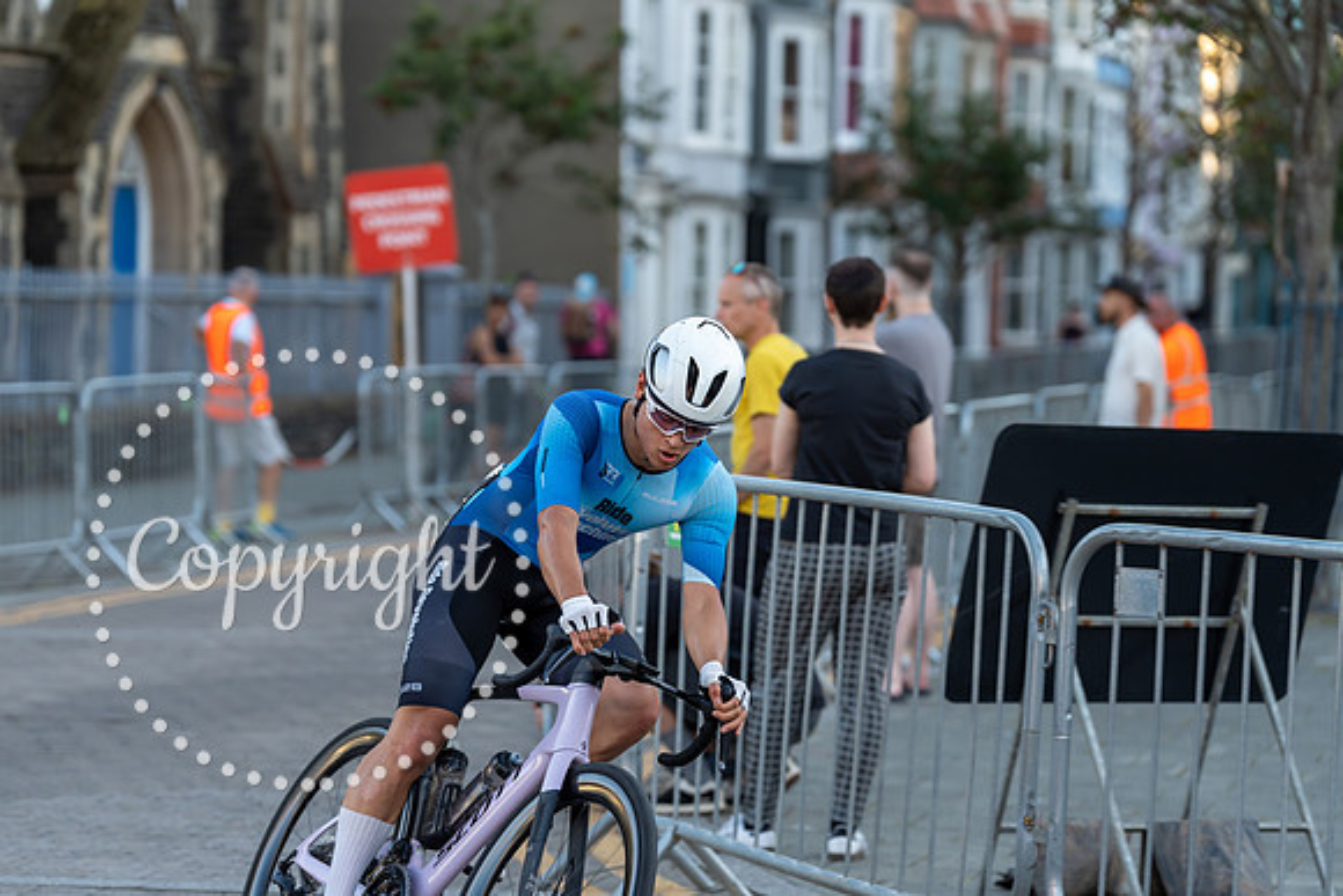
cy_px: 448
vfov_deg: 11.2
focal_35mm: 122
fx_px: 4552
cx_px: 672
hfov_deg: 16.8
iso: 500
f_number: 3.2
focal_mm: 122
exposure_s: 1/800
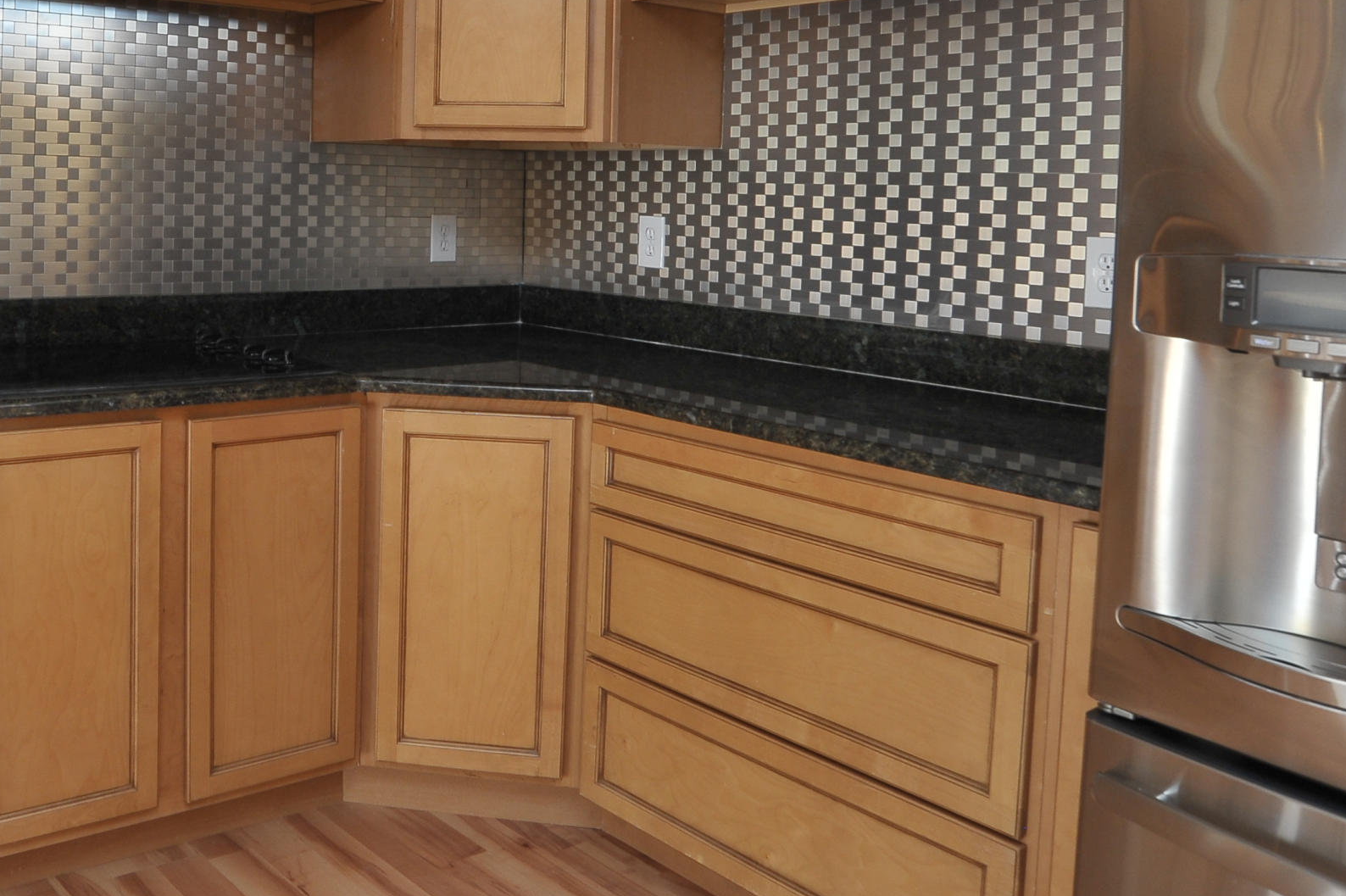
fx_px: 1271
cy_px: 218
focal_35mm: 34
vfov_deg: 37.8
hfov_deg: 53.3
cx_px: 336
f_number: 8
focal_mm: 18
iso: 640
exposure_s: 1/30
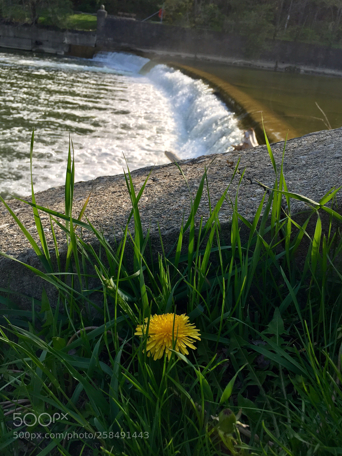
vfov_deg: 60.0
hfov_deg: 46.8
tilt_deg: -23.5
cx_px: 172
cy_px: 223
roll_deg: -7.3
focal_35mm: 30
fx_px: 395
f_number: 2.2
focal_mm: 4.15
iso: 32
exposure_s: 1/1319
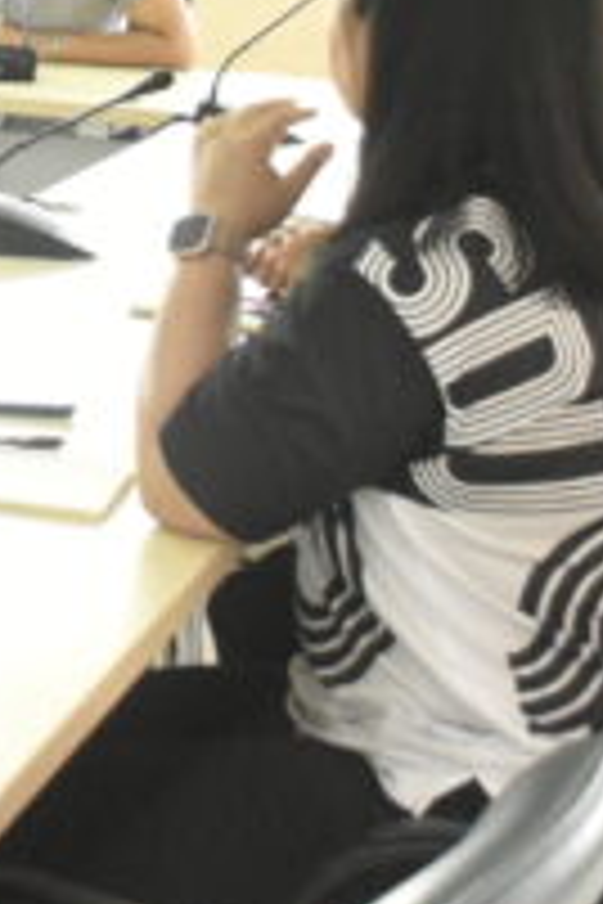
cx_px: -576
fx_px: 3166
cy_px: -108
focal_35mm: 126
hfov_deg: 10.1
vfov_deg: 15.8
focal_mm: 22
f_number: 3.5
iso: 5000
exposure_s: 1/400
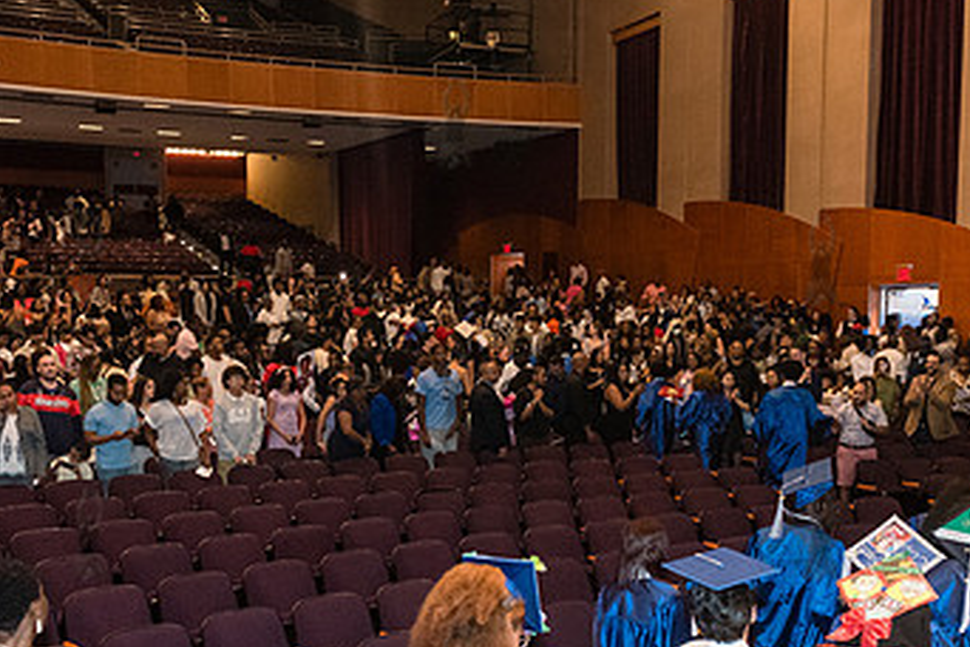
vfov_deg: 32.5
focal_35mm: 41
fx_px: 1105
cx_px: 454
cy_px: 393
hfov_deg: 47.4
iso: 8000
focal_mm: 24
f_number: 3.5
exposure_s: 1/160
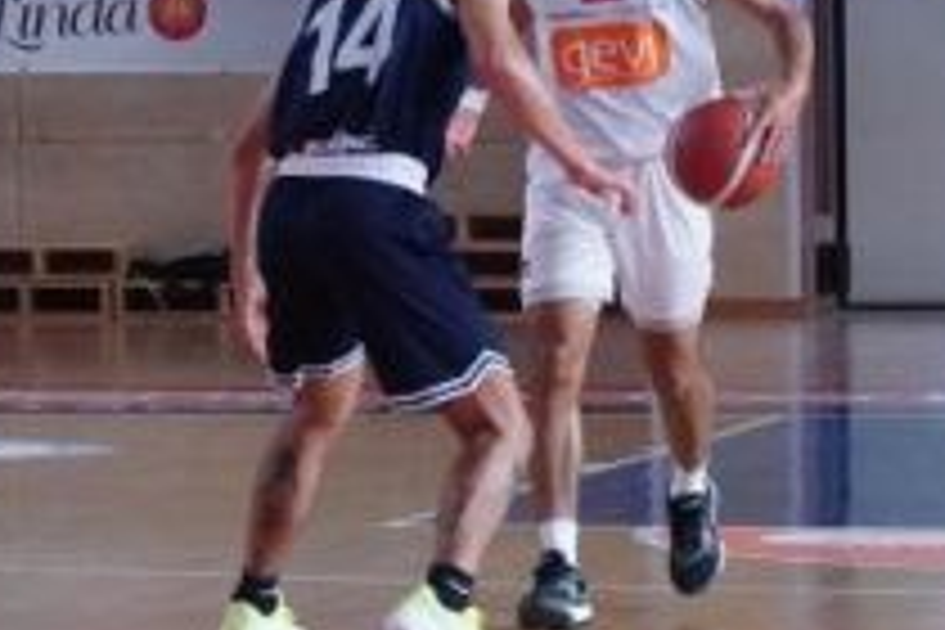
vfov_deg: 3.4
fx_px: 10499
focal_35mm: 400
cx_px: 652
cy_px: 198
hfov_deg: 5.2
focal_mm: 70
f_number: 5
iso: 5000
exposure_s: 1/800
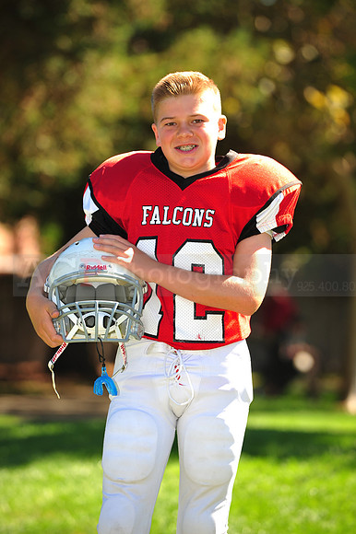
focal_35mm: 200
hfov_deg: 6.9
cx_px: 178
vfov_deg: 10.3
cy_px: 267
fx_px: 2970
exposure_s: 1/250
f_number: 4.5
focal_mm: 200
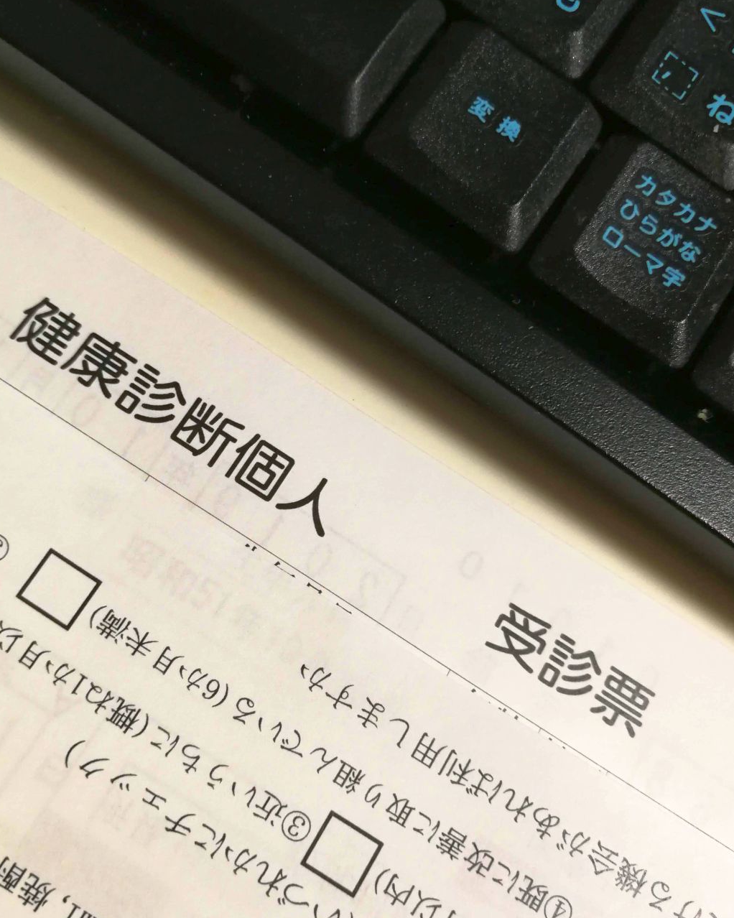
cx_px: 331
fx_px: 896
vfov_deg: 54.2
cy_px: 499
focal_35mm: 33
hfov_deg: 44.5
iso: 250
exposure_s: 1/30
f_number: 2.2
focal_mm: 3.95
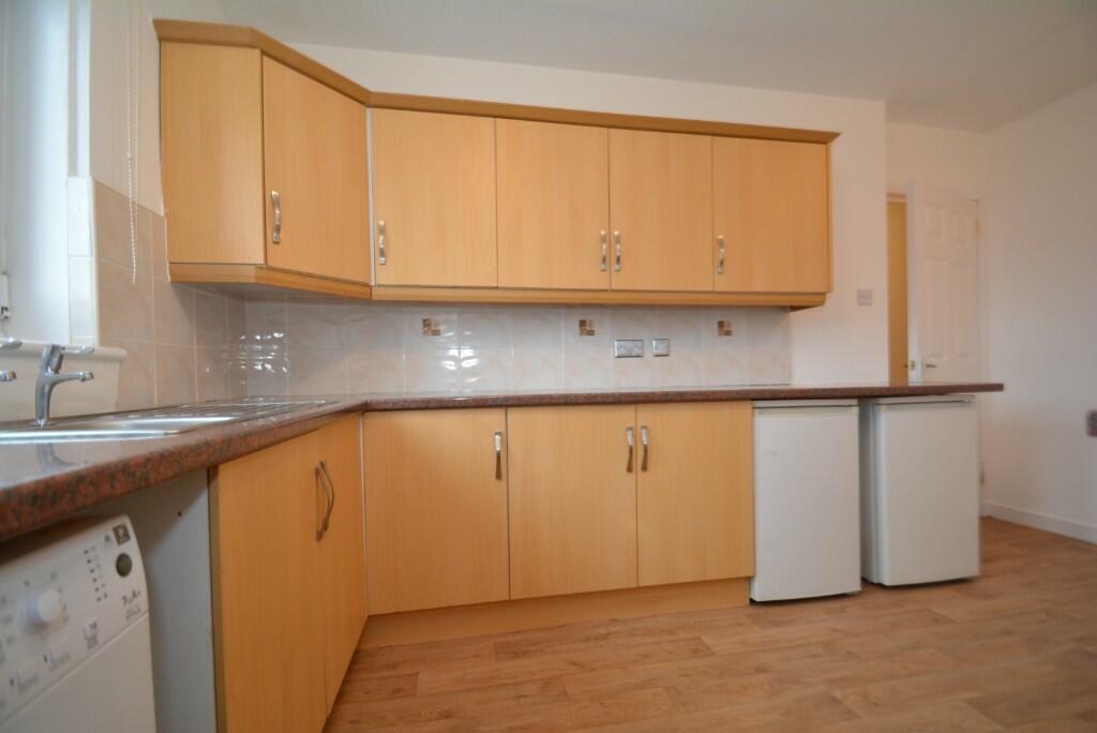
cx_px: 548
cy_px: 366
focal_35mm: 15
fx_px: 457
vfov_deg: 77.4
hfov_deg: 100.4
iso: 640
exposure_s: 1/60
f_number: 4
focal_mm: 10
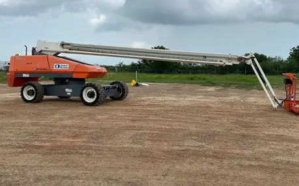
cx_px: 174
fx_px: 269
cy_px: 87
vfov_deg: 38.3
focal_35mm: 33
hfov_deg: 57.9
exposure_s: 1/3040
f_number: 1.8
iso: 32
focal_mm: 4.25
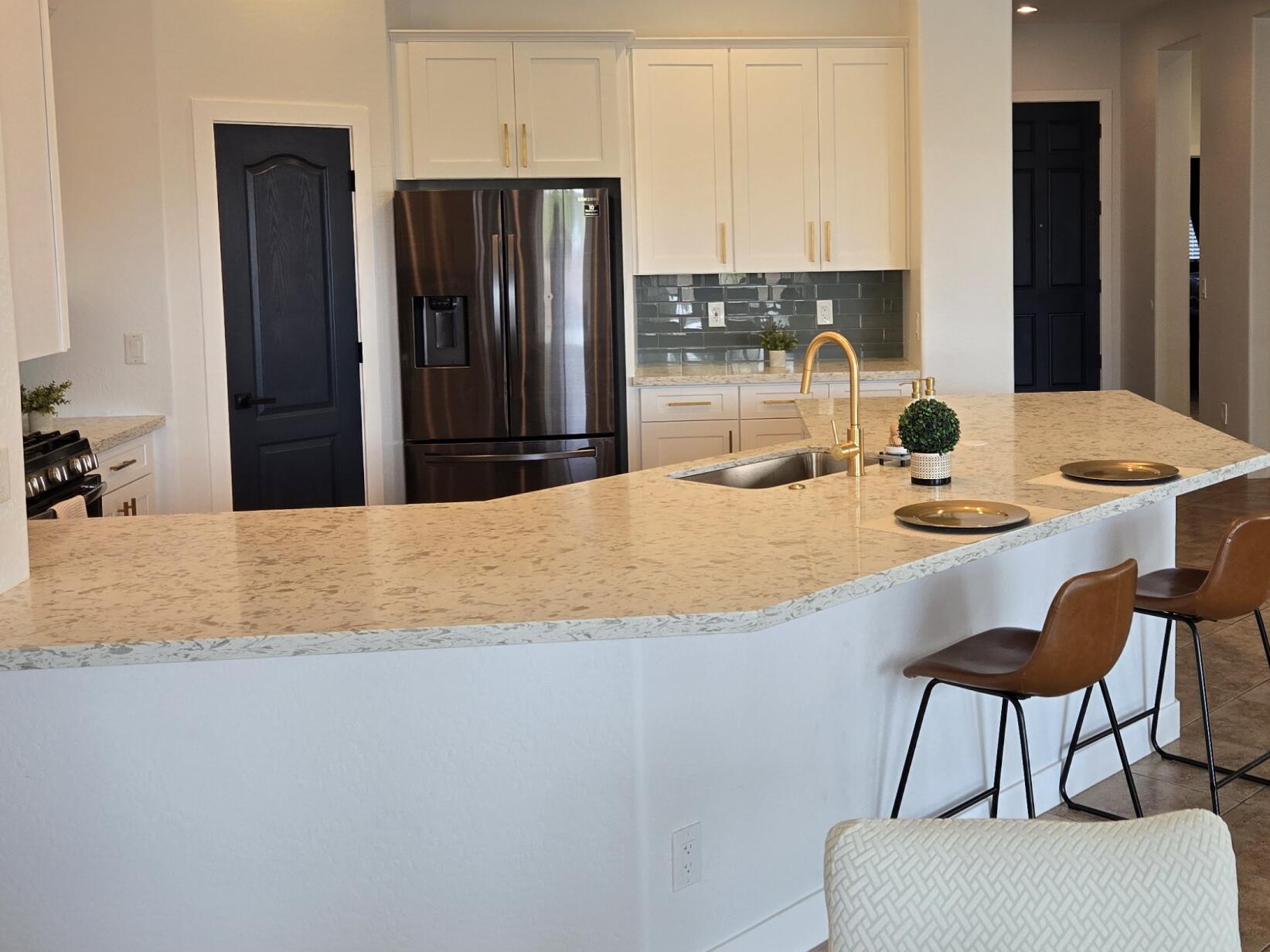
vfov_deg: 34.1
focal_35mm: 42
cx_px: 826
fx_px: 1541
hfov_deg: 44.3
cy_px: 328
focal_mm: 5.4
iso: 100
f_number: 1.8
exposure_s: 1/120
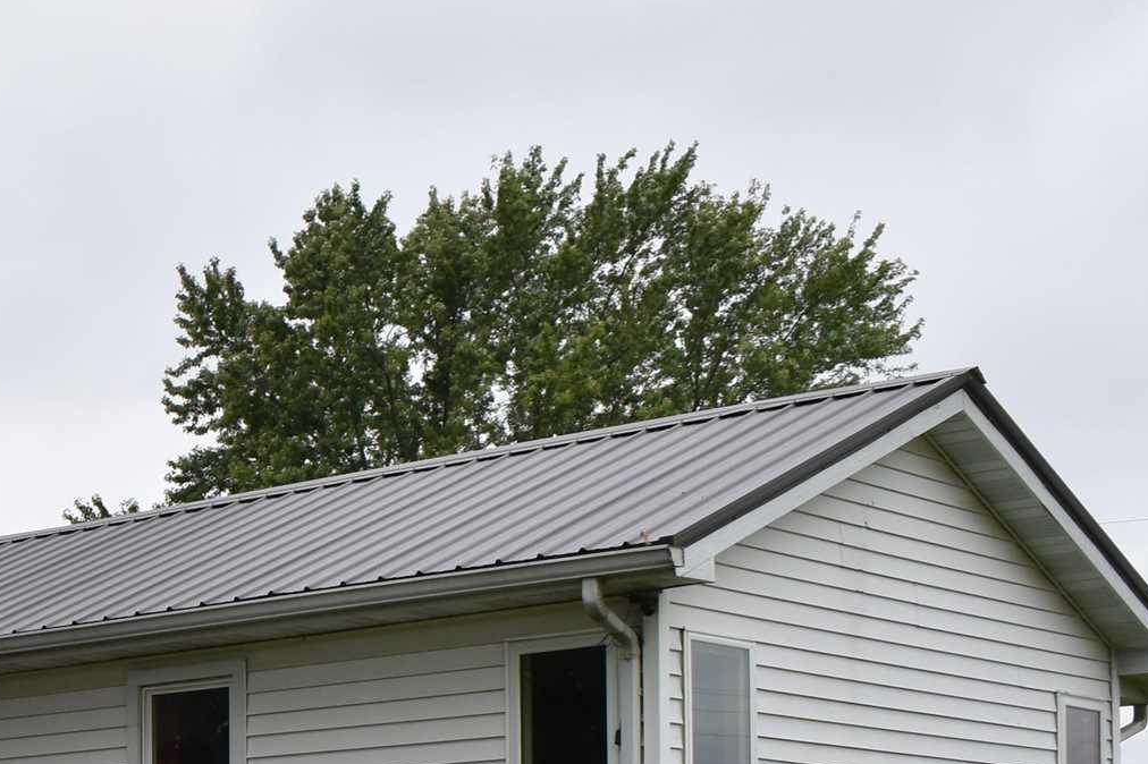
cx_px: -180
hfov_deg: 23.0
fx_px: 2614
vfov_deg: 15.7
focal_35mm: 82
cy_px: 1032
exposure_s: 1/250
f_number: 8
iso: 200
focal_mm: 18
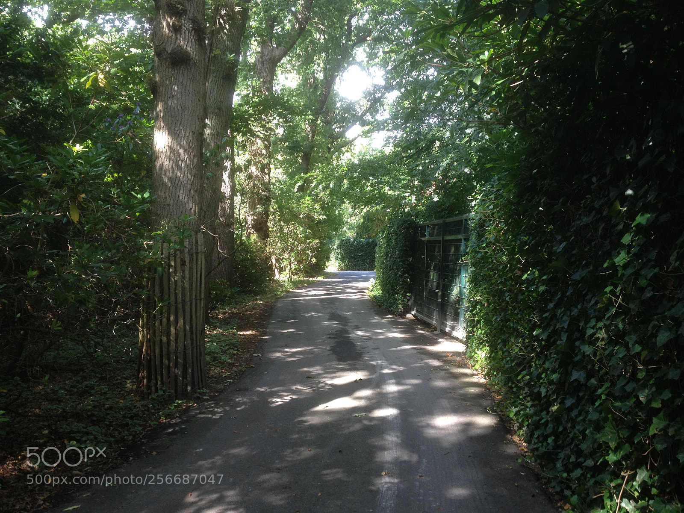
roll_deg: -2.3
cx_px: 342
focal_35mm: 35
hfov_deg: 52.6
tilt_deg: +0.0
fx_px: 692
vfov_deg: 40.7
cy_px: 256
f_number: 2.4
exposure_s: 1/60
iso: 50
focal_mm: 4.28
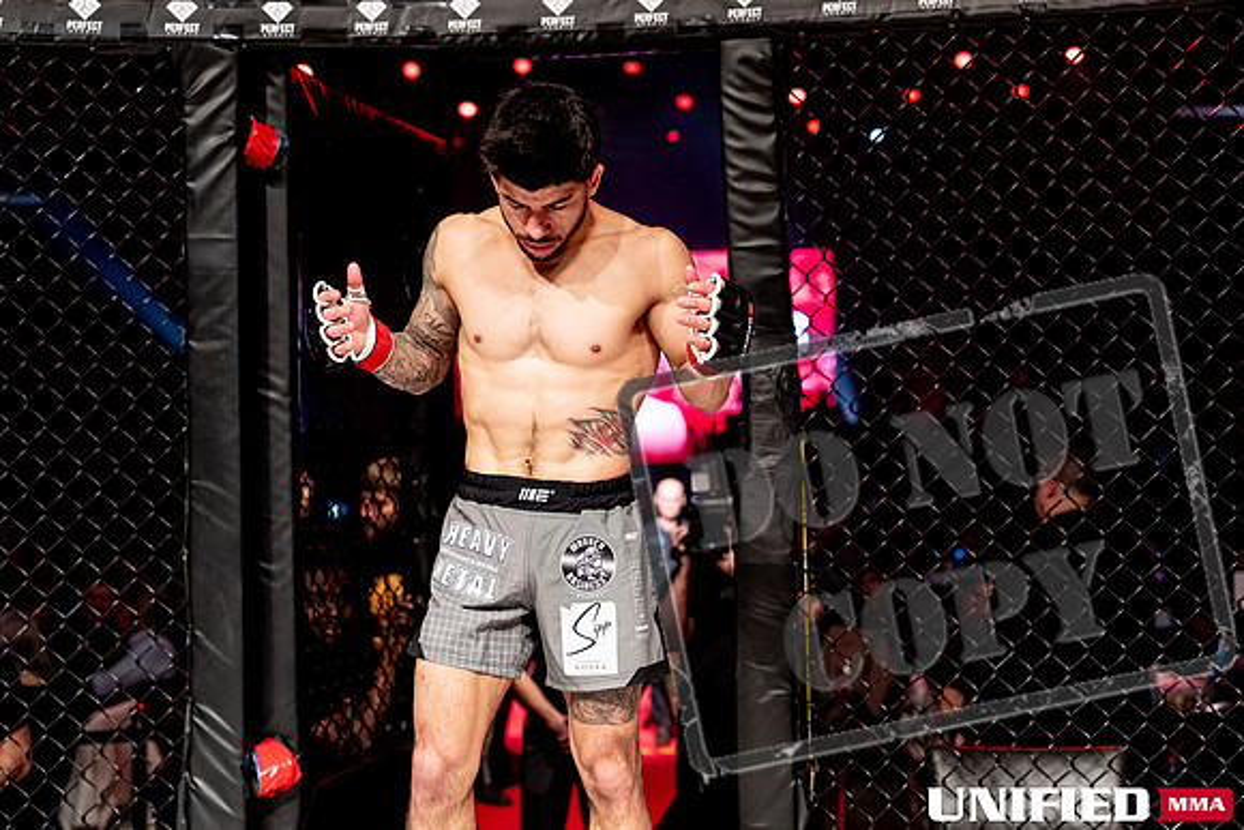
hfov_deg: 39.6
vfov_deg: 27.0
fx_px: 1728
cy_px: 415
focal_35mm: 50
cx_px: 622
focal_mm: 50
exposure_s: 1/640
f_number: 2.8
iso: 2500
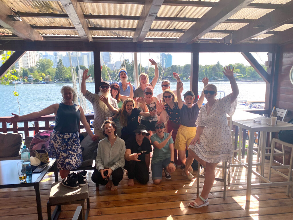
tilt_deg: -7.5
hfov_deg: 67.3
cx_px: 146
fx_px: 220
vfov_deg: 53.1
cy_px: 110
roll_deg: +0.2
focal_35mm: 26
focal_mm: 4.25
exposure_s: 1/733
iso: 32
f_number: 1.8
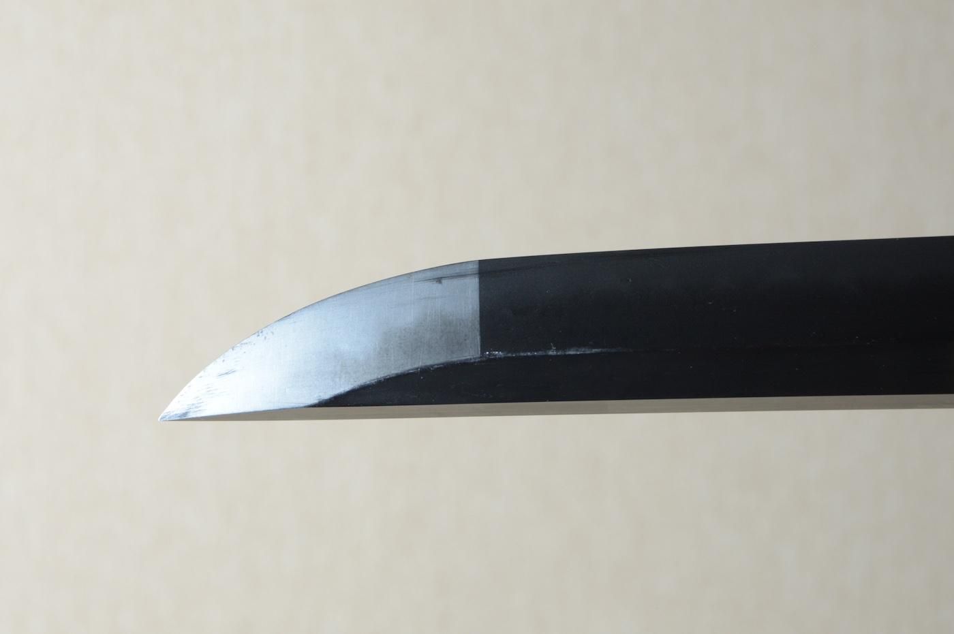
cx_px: 477
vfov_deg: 11.4
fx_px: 3177
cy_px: 317
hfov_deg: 17.1
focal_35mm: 120
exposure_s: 1/2
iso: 400
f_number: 11
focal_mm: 80
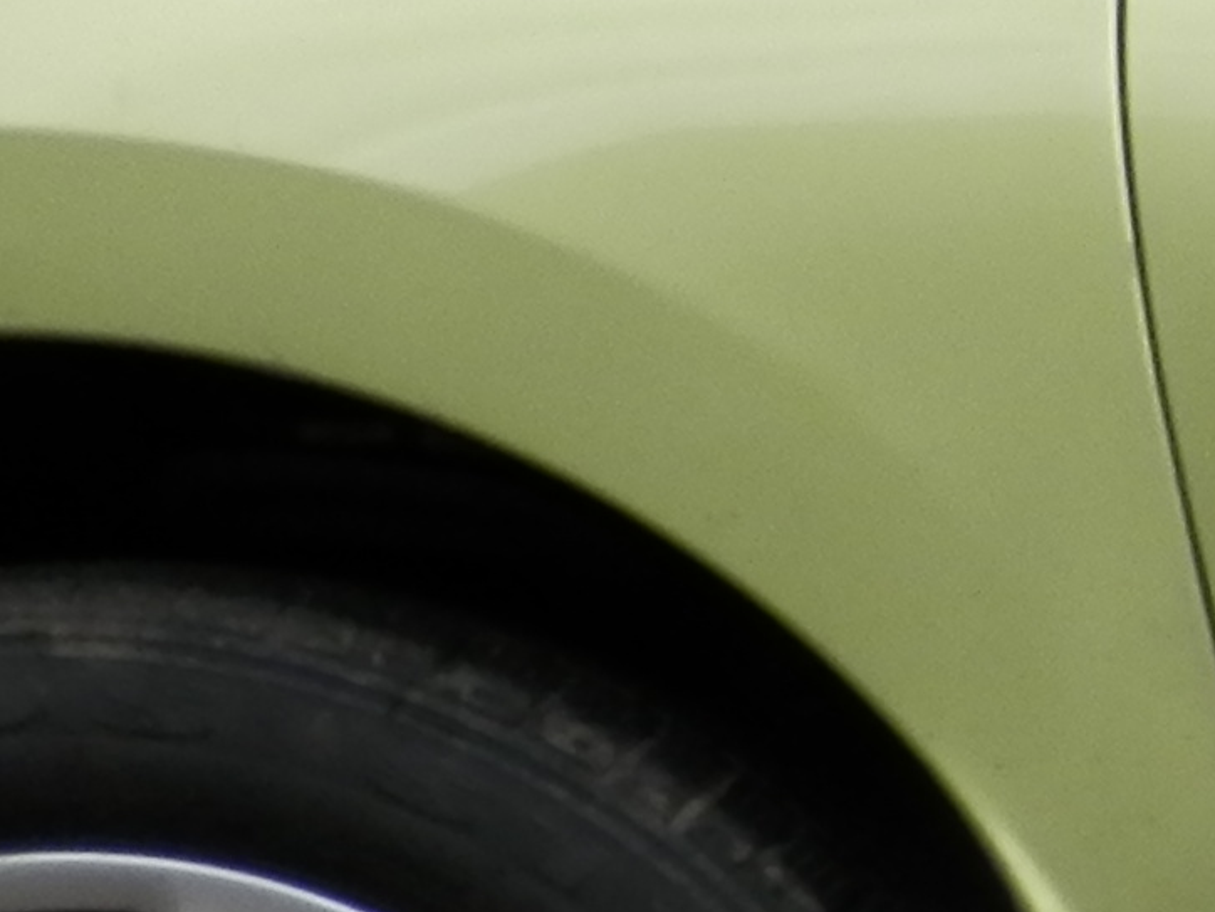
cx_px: 3529
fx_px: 5195
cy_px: 1567
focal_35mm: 148
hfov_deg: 10.2
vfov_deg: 9.6
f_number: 3
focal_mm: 4.5
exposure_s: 1/250
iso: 80
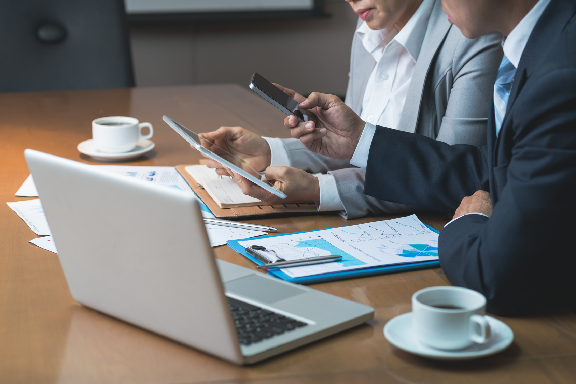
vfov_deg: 16.1
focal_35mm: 85
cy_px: 192
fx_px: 1360
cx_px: 288
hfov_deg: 23.9
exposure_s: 1/125
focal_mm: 85
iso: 500
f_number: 4
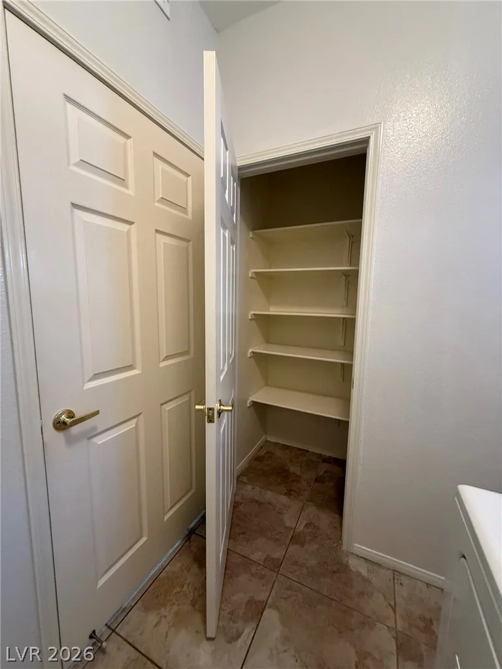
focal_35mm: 14
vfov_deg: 102.1
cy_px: 334
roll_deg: -1.4
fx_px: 271
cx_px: 251
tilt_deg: -6.3
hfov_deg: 85.7
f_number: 2.2
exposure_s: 1/60
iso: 640
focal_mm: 2.22
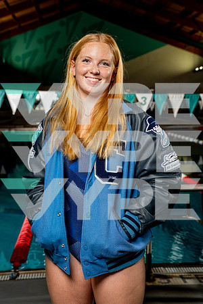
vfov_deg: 36.9
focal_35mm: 54
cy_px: 152
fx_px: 457
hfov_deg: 25.1
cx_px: 102
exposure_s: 1/250
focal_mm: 54
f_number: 5.6
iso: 640
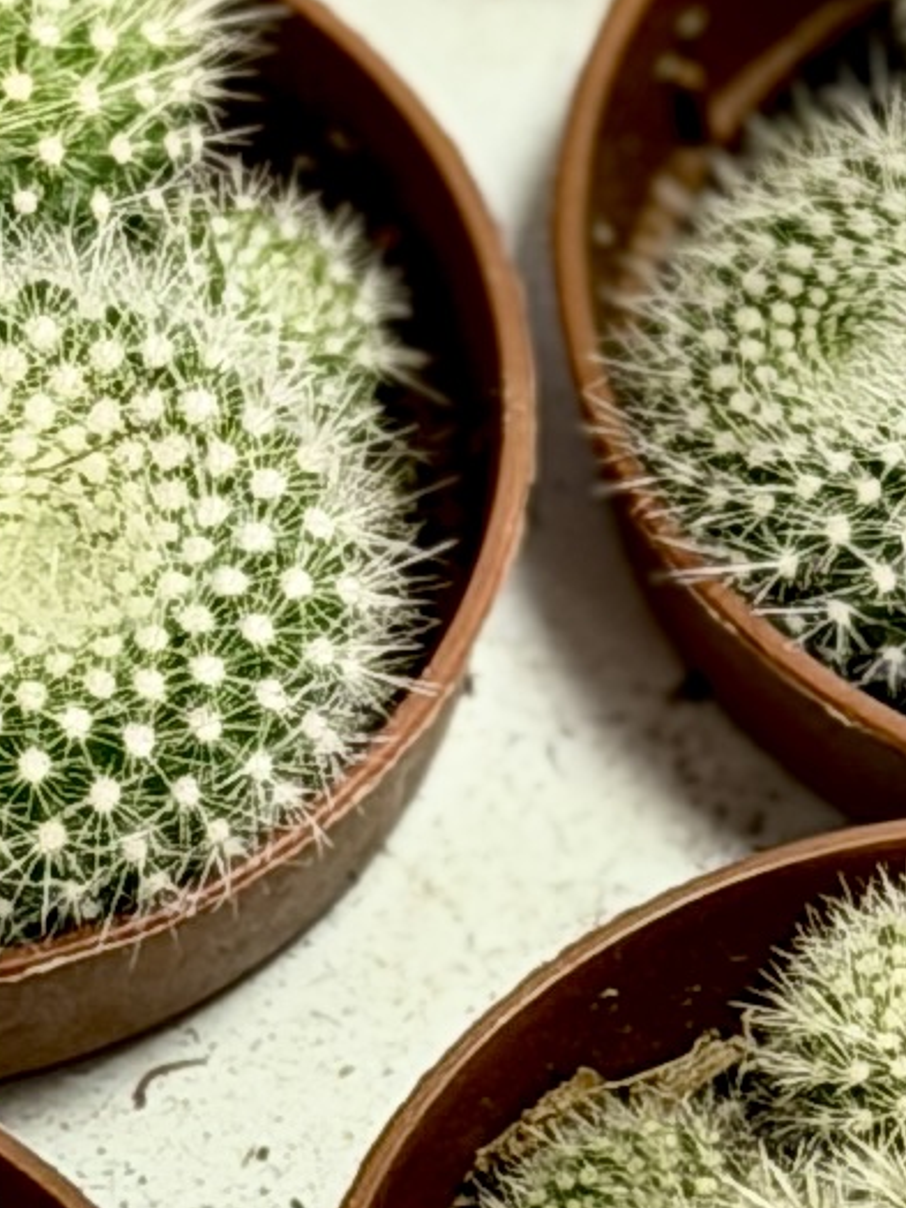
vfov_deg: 5.4
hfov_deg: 4.0
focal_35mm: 369
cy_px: 1097
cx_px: 2234
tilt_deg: -29.6
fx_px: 12877
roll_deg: -2.1
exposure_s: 1/120
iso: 50
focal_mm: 6.76
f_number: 1.78
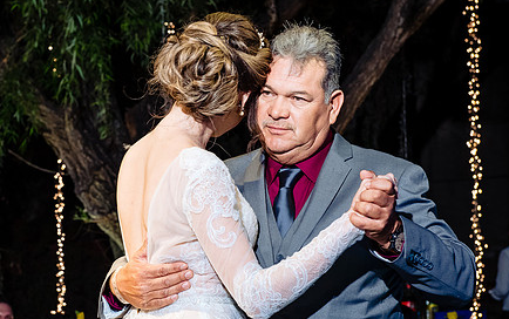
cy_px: 161
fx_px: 1624
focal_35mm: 117
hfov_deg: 17.7
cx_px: 143
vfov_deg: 11.2
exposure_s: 1/160
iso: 1600
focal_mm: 70
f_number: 7.1
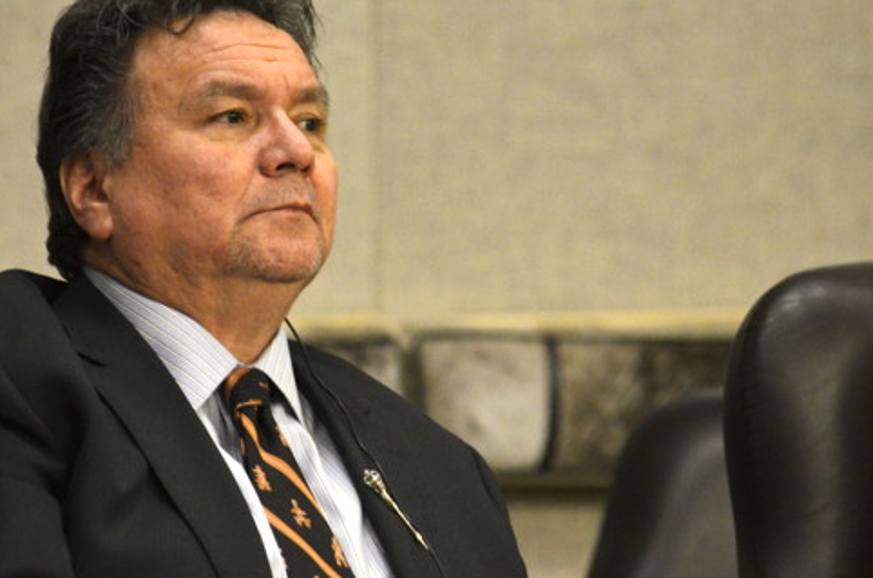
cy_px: 311
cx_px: 382
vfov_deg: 2.0
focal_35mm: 672
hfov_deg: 3.1
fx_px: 16258
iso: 1250
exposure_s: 1/80
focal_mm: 300
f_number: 6.3
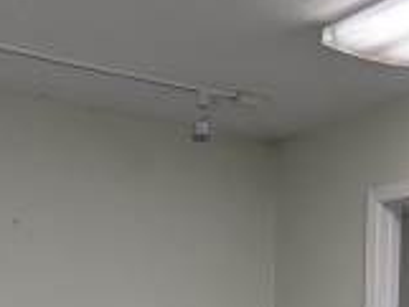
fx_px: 780
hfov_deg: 29.3
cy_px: 513
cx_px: 226
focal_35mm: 66
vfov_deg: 18.6
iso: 36
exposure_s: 1/120
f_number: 2.2
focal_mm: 2.35
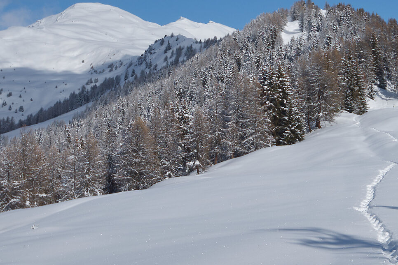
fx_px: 962
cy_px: 62
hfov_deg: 22.8
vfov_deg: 15.6
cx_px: 356
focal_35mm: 87
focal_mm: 35
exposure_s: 1/800
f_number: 8
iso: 200
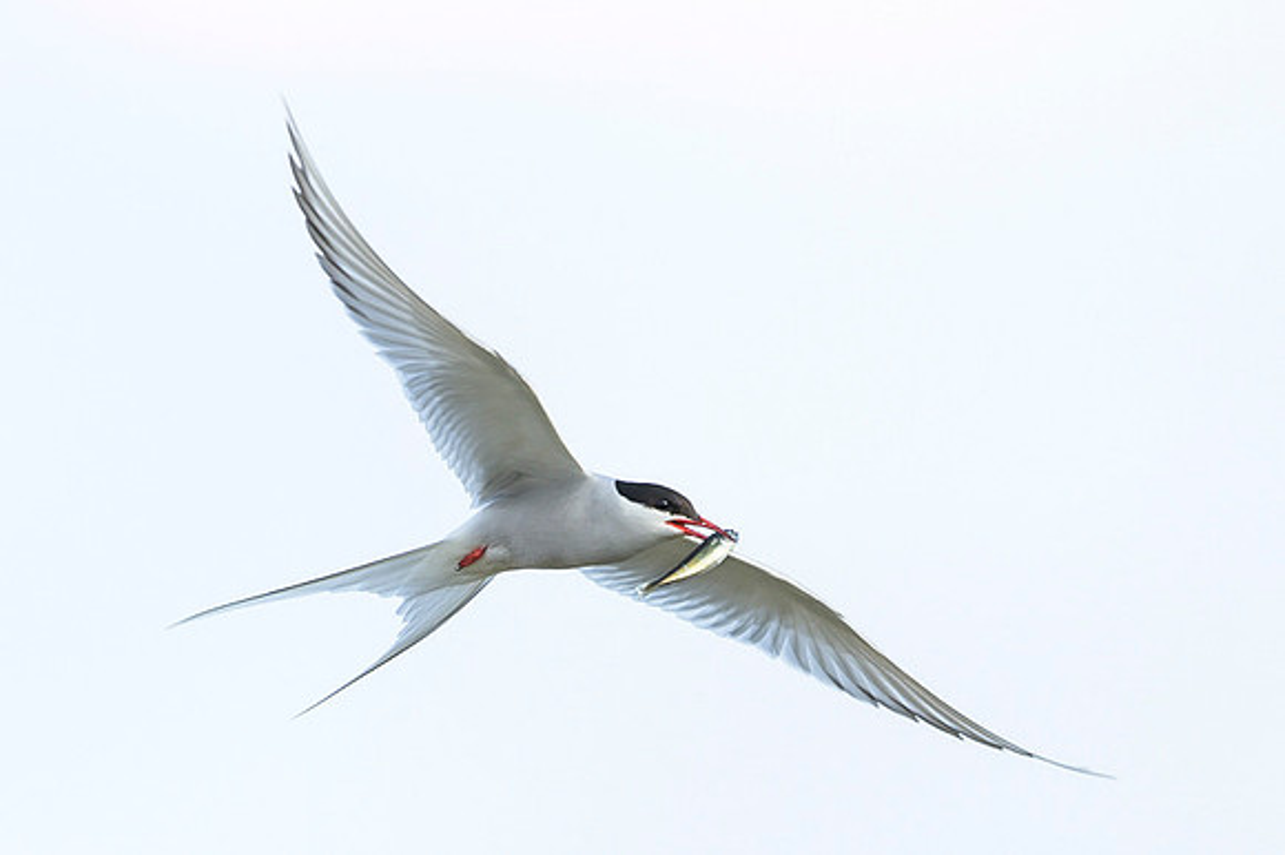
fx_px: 27413
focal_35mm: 768
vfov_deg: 1.8
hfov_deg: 2.7
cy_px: 596
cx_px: 298
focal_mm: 500
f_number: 4
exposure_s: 1/2500
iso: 800
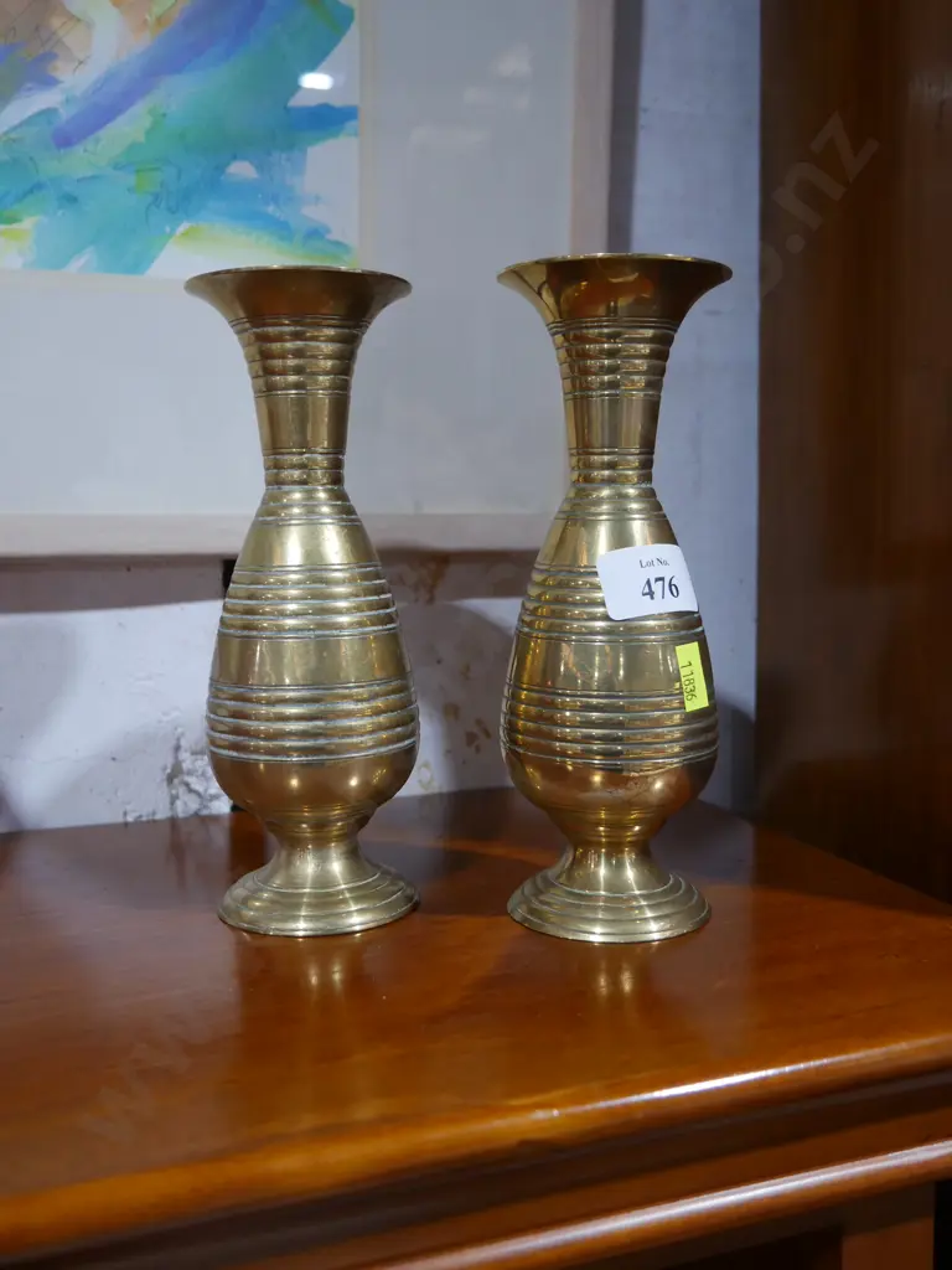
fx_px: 1173
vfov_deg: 56.8
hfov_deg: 44.2
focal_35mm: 32
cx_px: 476
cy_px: 635
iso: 640
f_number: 3.6
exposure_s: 1/60
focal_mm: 16
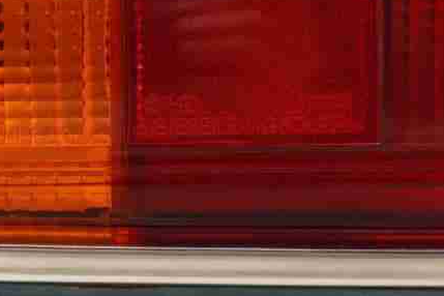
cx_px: 197
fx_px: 2097
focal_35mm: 170
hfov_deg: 12.1
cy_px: 81
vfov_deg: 8.1
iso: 320
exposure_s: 1/160
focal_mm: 30
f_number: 4
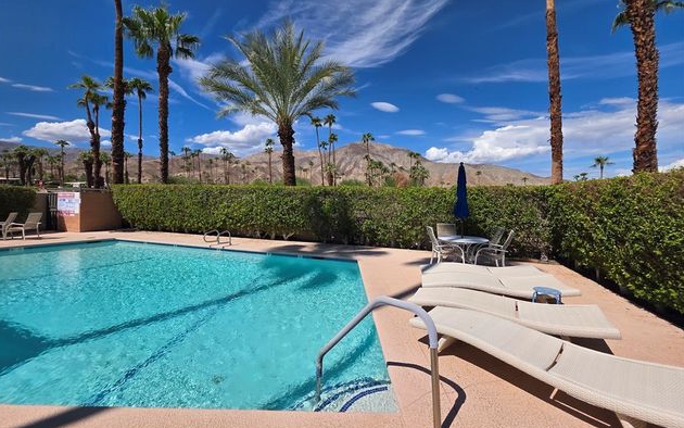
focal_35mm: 14
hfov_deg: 105.3
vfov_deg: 78.5
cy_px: 199
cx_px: 338
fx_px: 261
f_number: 1.9
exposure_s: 1/4313
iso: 40
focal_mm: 2.2
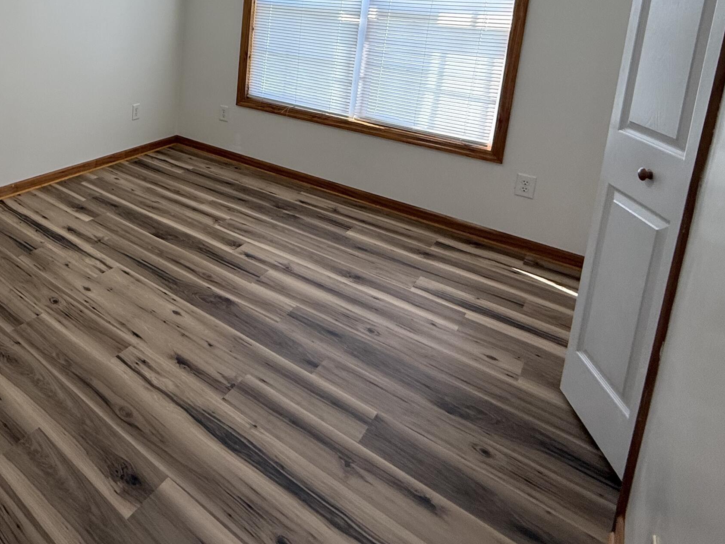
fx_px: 524
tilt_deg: -8.8
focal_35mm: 25
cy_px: 63
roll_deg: -2.4
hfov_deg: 60.9
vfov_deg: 49.4
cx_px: 101
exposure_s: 1/120
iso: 100
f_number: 2.2
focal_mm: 2.22
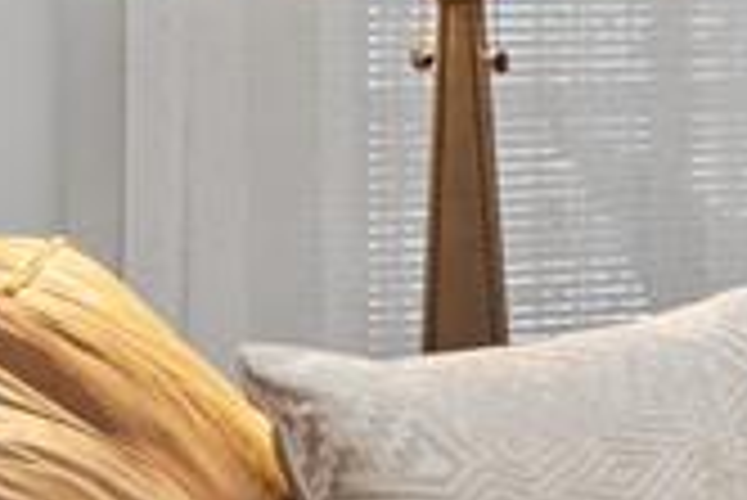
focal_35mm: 131
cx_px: 2601
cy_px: -20
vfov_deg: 10.4
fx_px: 2721
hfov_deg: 9.4
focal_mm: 17
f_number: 8
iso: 800
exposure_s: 1/2
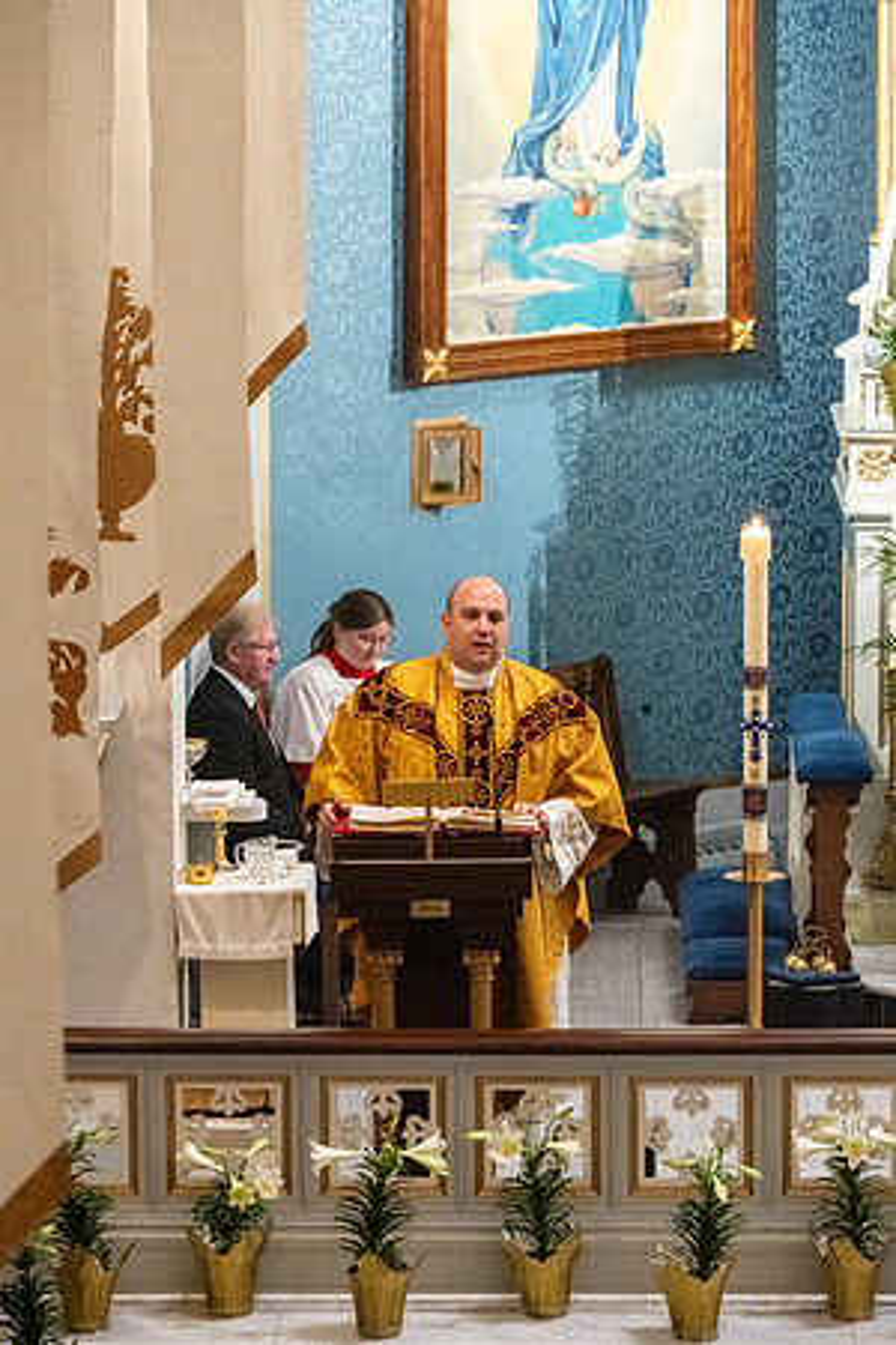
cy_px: 672
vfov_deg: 10.3
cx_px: 448
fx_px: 7466
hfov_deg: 6.9
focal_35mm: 200
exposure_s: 1/60
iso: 5000
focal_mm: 200
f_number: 11
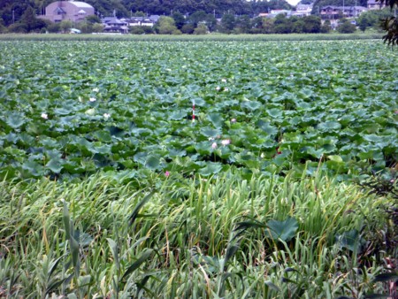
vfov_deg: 11.6
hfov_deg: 15.4
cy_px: 150
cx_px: 199
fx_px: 1472
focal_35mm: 128
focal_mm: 22.8
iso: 80
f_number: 5.9
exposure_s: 1/160
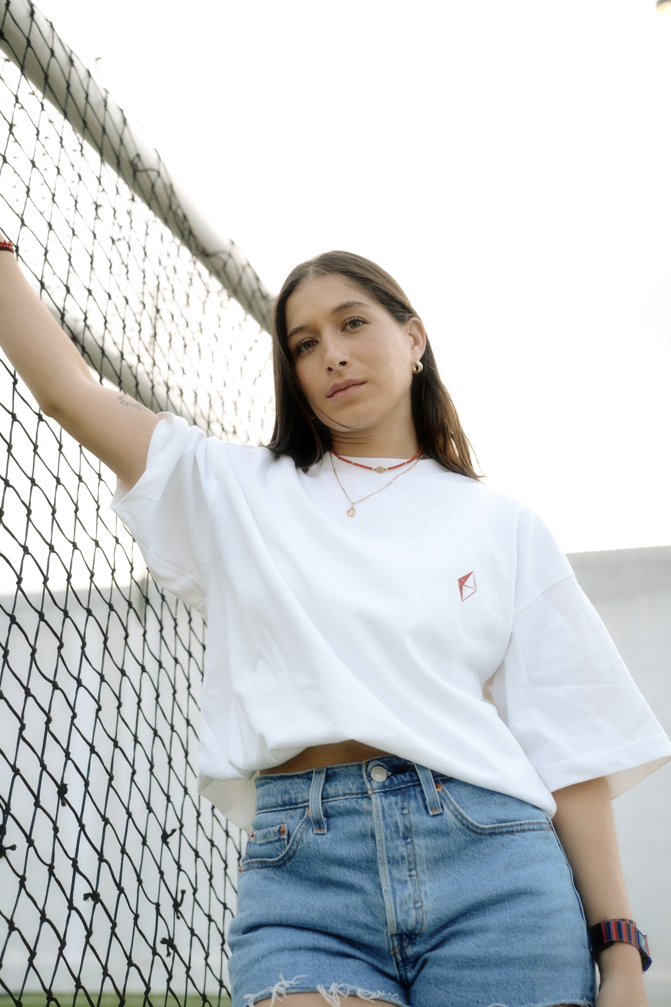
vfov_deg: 39.6
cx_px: 336
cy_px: 504
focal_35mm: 50
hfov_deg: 27.0
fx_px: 1398
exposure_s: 1/800
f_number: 4
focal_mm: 50
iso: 1250
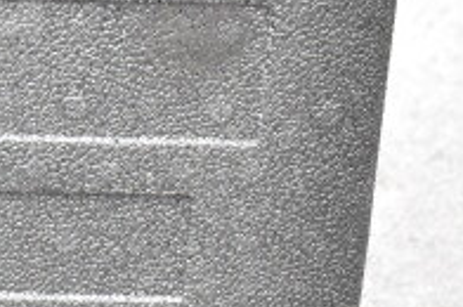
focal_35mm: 161
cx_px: -224
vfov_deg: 8.3
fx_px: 2072
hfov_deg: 12.2
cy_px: -145
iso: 200
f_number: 3.8
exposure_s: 1/60
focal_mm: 23
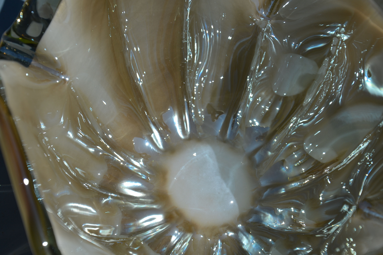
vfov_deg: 15.7
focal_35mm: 87
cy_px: 128
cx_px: 192
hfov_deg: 23.4
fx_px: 926
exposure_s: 1/800
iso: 100
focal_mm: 58
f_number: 7.1
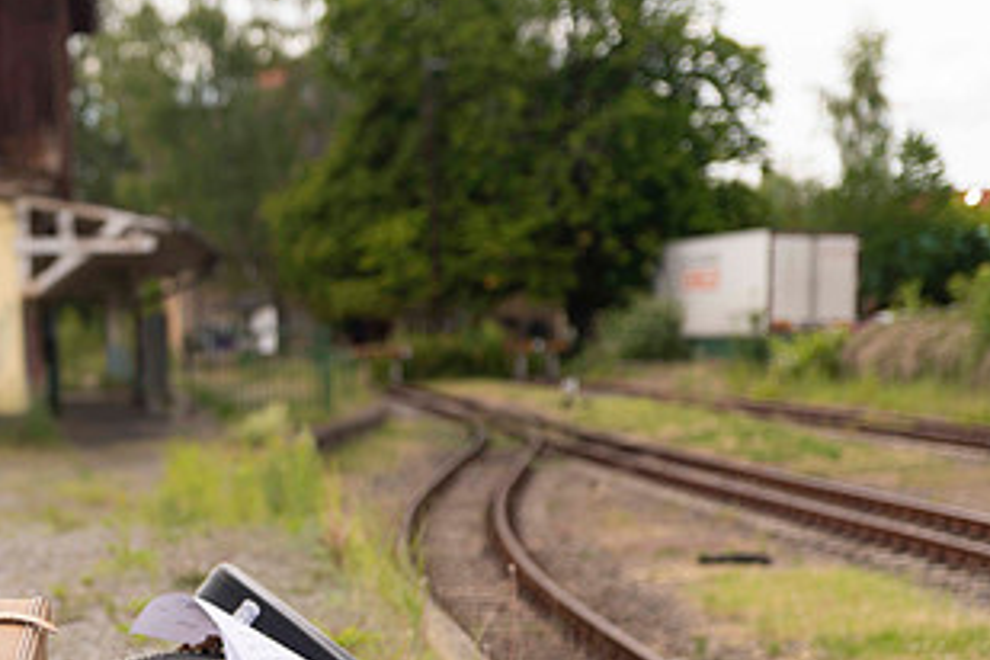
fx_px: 3850
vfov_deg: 9.8
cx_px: -69
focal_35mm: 140
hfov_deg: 14.4
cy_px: 445
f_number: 2.8
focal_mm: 62
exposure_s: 1/500
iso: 64
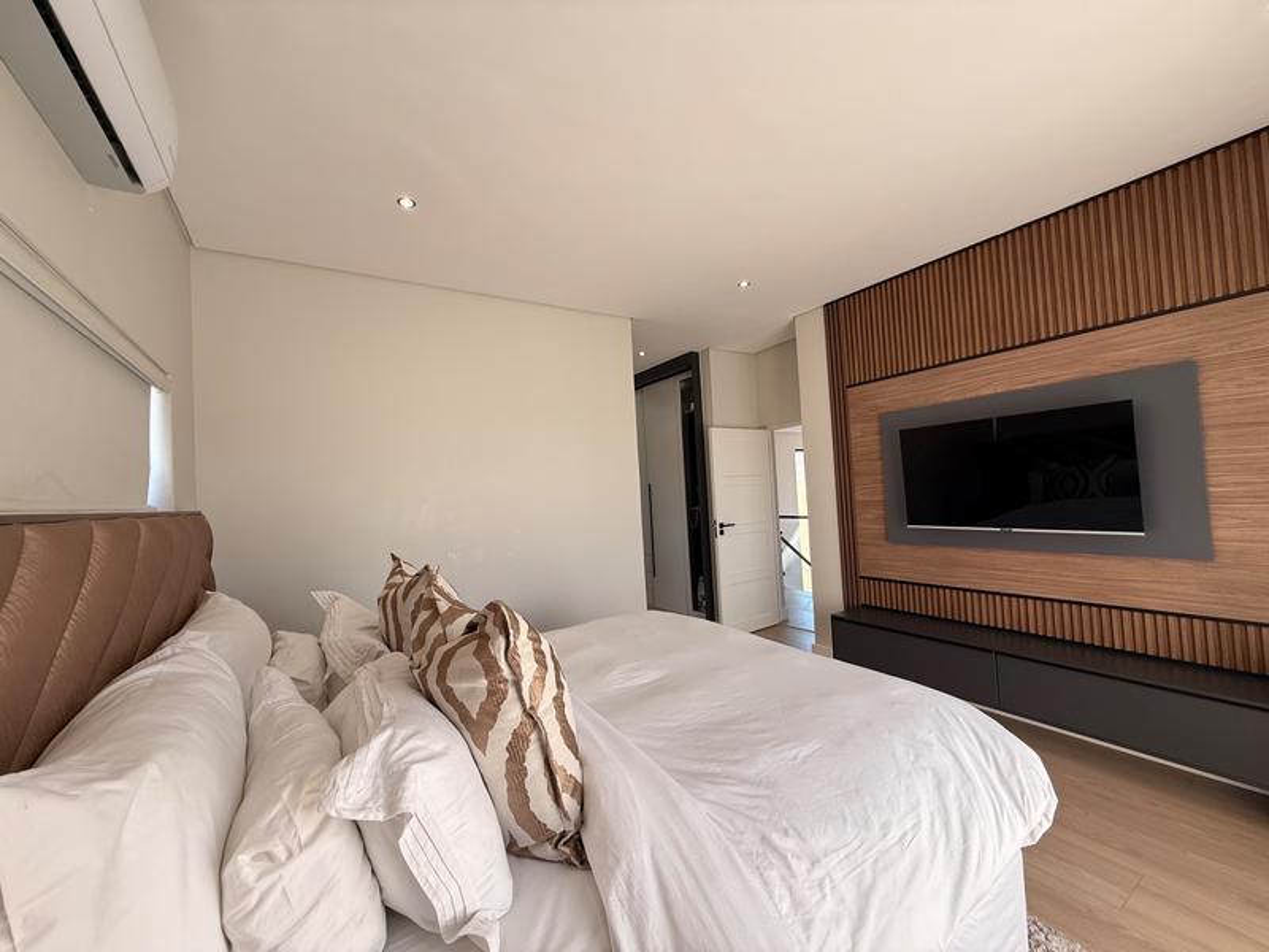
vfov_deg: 85.7
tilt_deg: +3.7
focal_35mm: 14
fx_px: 513
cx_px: 634
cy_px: 476
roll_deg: +3.9
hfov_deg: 102.1
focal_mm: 2.22
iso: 64
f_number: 2.2
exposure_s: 1/99
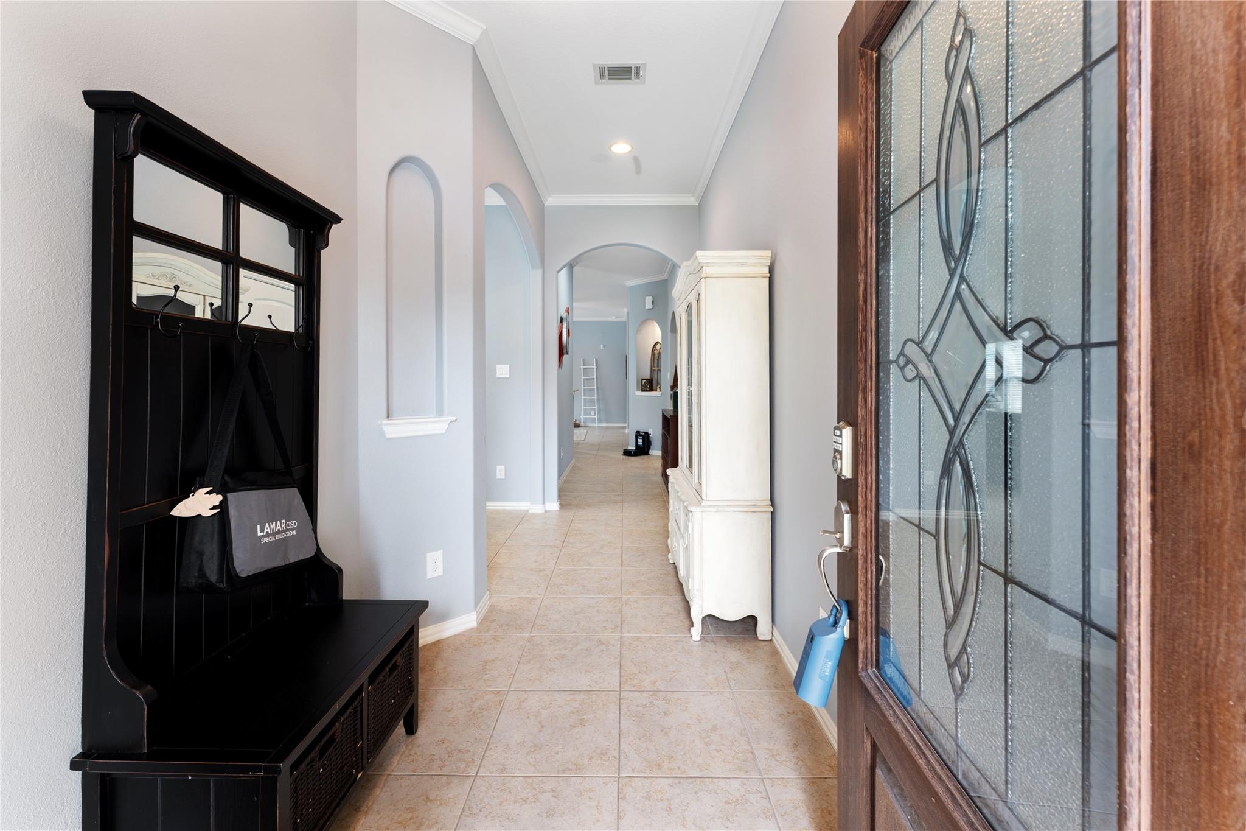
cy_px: 416
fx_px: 484
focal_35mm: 14
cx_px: 623
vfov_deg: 81.2
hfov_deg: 104.3
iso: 100
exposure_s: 1/1.67
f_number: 8
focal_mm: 14
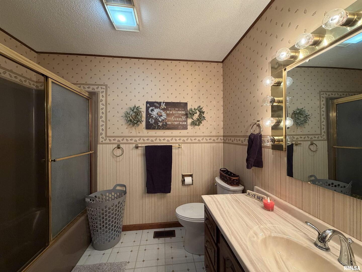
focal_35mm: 14
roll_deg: +0.3
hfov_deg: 102.1
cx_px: 181
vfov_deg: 85.7
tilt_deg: +0.2
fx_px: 146
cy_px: 136
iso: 320
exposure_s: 1/60
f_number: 2.2
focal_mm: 2.22
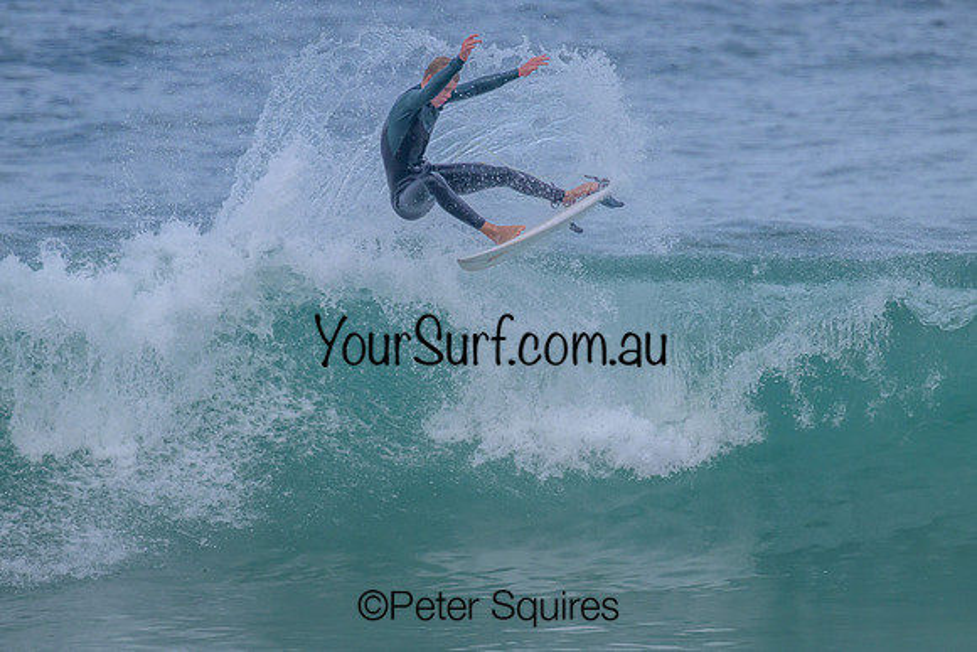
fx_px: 25526
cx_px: 519
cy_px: 328
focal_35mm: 940
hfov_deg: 2.2
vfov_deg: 1.5
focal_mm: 800
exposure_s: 1/2000
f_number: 11
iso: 1000
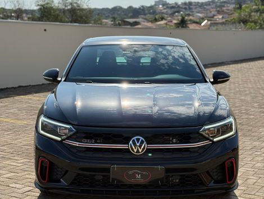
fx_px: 367
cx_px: 132
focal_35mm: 48
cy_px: 100
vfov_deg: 30.3
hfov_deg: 39.6
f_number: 1.78
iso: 100
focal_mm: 6.76
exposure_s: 1/7143
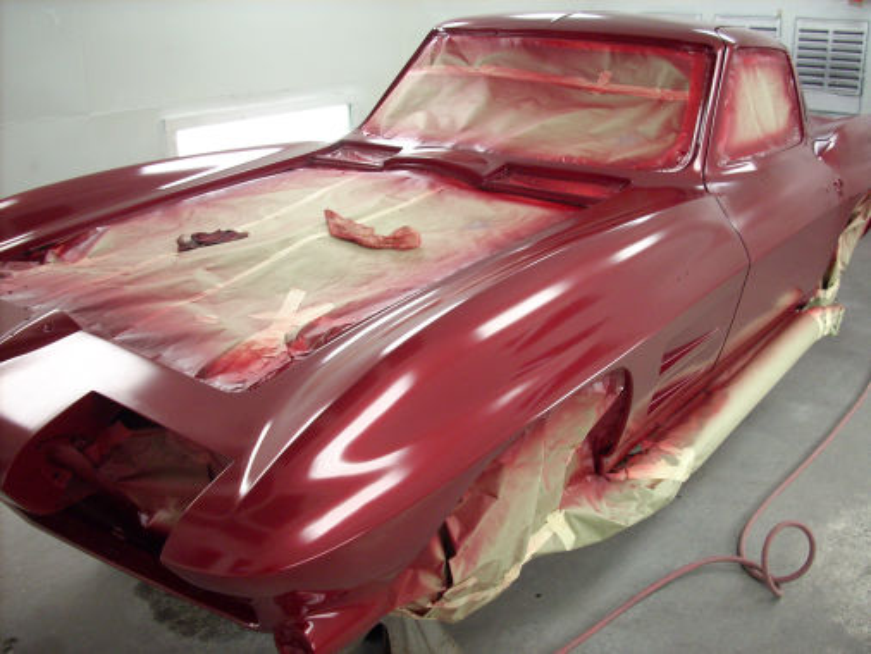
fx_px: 931
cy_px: 327
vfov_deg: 38.7
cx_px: 436
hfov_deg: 50.1
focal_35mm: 37
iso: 200
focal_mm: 6.2
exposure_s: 1/30
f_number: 2.8
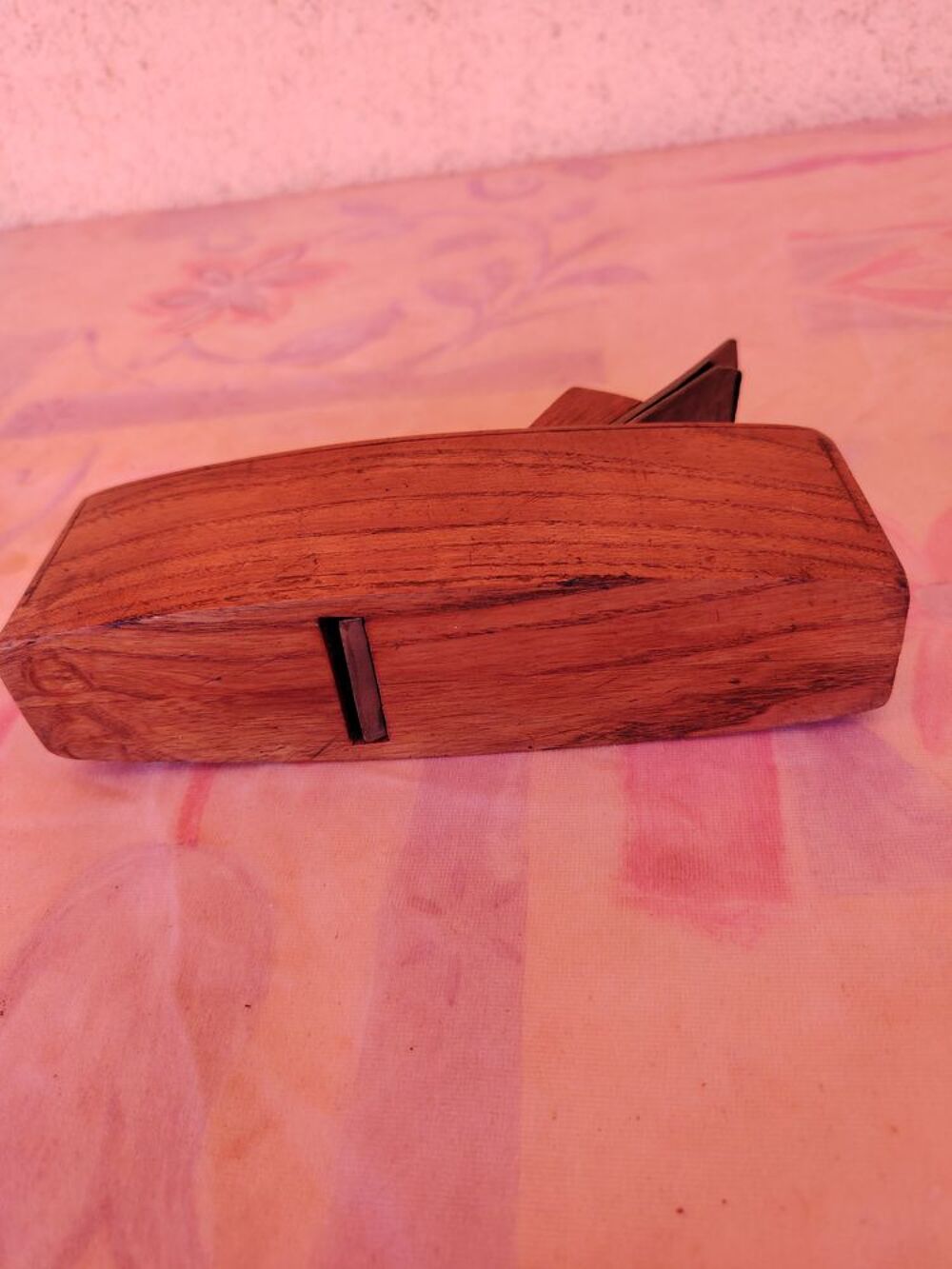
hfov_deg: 56.8
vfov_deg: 71.6
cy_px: 634
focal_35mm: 24
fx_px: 880
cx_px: 476
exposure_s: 1/122
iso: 100
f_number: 1.75
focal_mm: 5.25
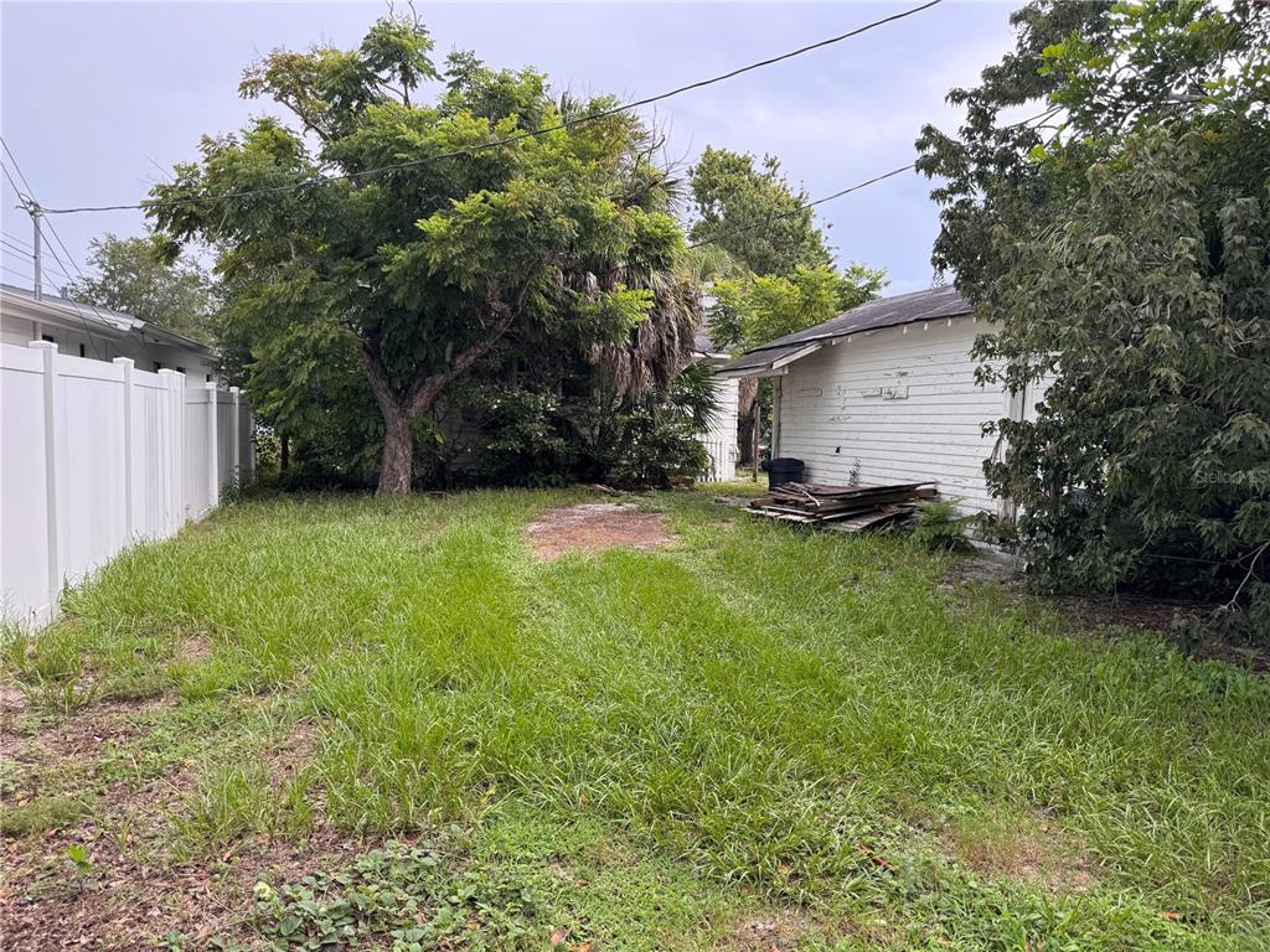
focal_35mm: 24
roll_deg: -1.5
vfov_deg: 56.8
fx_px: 881
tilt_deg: -4.1
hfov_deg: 71.6
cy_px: 476
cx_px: 635
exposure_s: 1/414
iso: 80
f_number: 1.78
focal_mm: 6.76
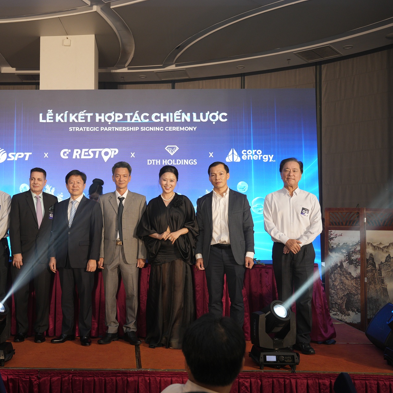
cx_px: 109
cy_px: 196
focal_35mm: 42
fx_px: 537
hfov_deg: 39.4
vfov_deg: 40.2
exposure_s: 1/160
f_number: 5
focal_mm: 32.6
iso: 1000
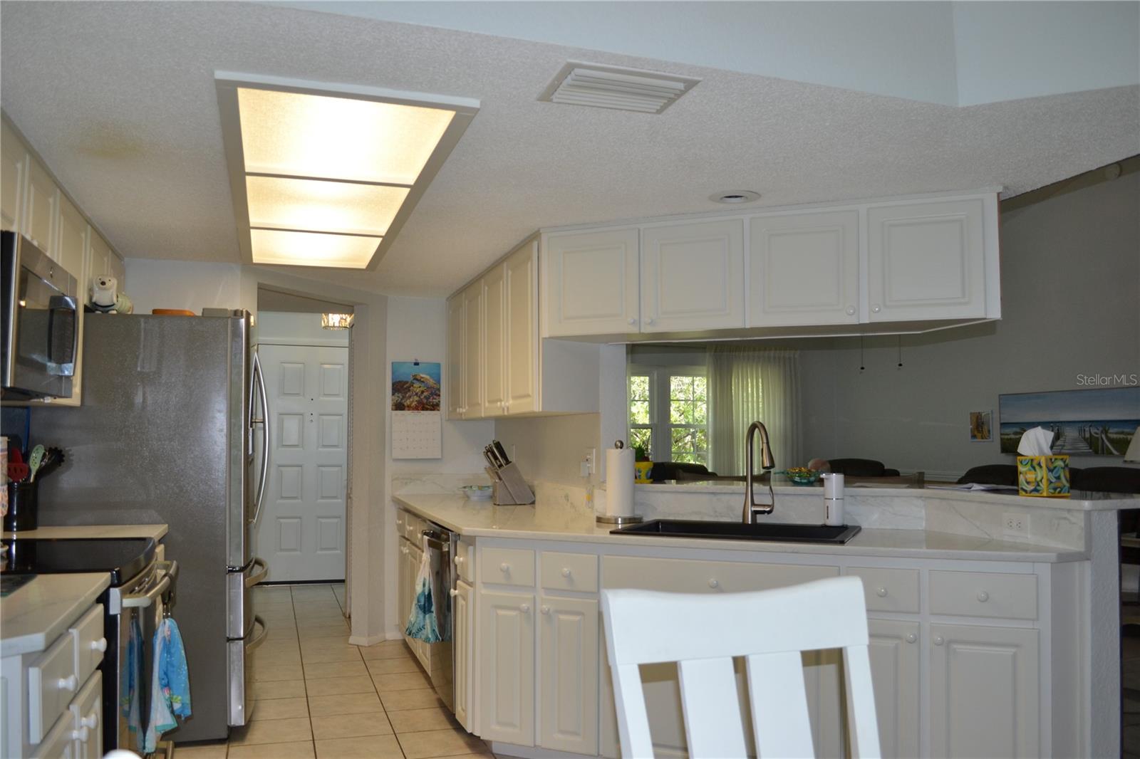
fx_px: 855
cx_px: 570
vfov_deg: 47.9
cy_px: 380
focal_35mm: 27
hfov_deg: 67.4
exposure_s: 1/125
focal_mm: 18
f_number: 4
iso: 280
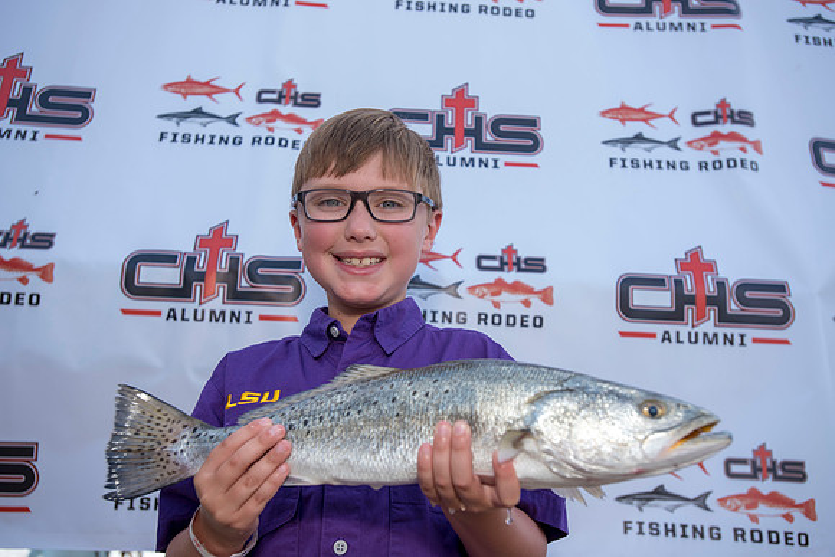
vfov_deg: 41.1
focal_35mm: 32
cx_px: 418
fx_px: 742
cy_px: 278
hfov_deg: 58.7
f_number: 4.5
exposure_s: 1/500
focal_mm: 32
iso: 250
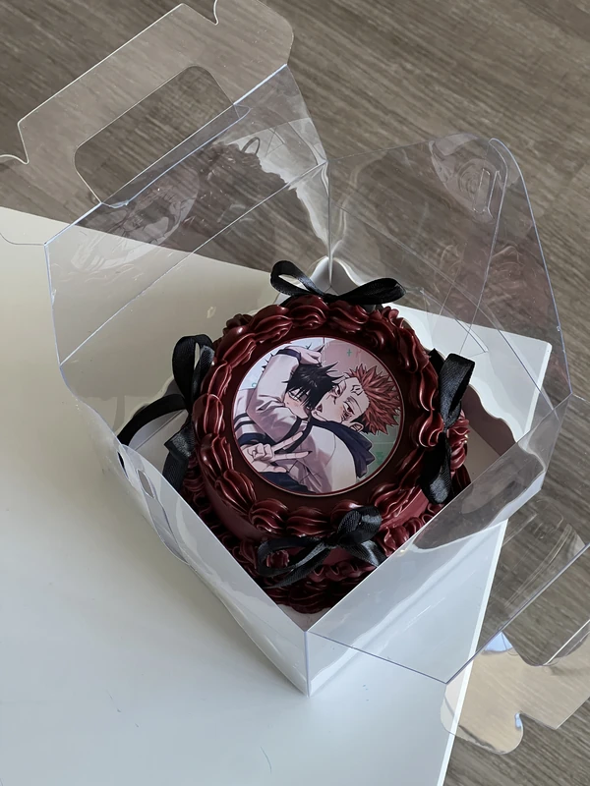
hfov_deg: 19.1
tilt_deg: -68.4
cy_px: 393
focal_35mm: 77
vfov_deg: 25.3
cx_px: 295
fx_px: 1750
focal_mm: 9
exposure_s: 1/89
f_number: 2.8
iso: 200
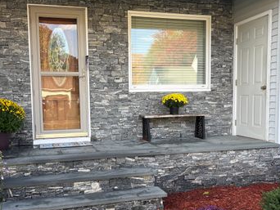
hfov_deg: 48.9
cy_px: 123
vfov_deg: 37.7
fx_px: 308
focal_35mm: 38
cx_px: 126
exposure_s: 1/279
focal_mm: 5.96
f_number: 1.6
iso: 40
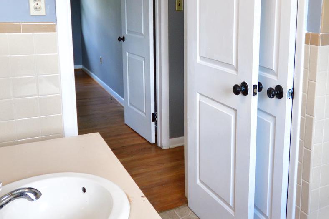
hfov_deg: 47.7
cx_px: 247
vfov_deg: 33.8
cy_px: 70
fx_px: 356
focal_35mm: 39
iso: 1600
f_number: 4
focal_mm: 10
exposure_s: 1/125
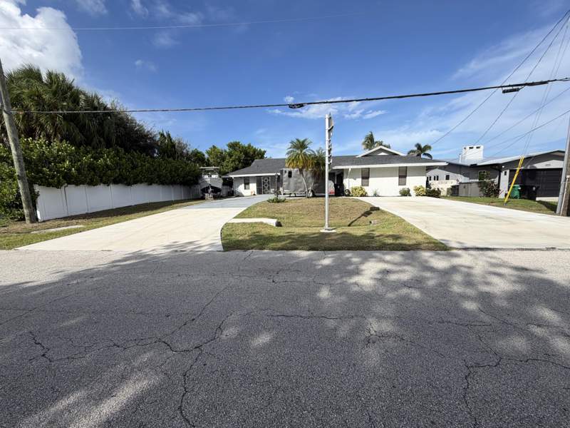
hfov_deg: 102.1
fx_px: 231
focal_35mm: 14
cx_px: 285
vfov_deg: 85.7
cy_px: 214
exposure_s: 1/1017
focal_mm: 2.22
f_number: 2.2
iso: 20
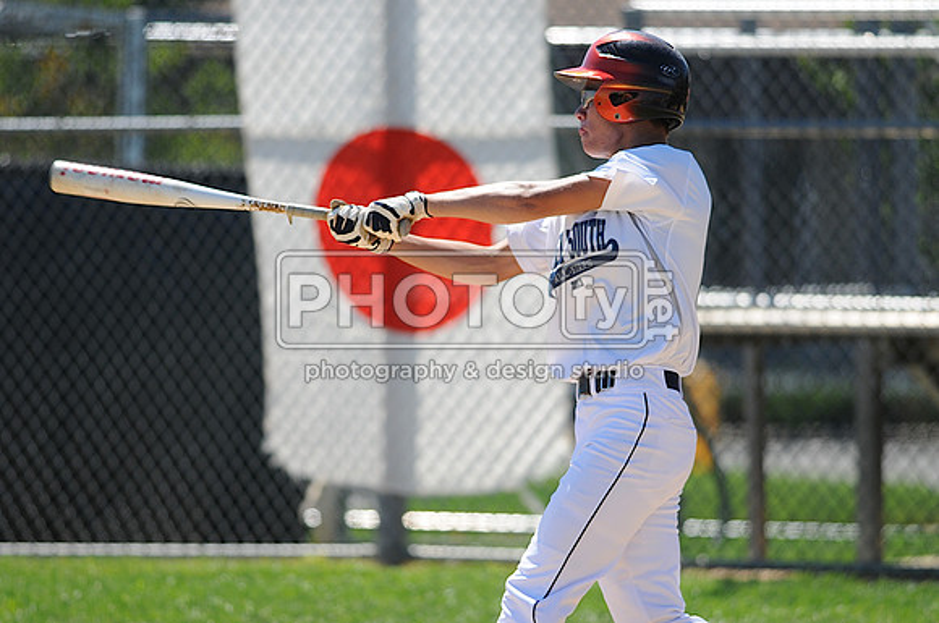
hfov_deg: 4.6
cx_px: 470
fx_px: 11721
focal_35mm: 450
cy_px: 312
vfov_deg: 3.0
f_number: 4
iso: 200
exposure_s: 1/1250
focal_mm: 300
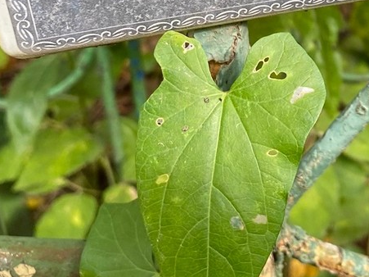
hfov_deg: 22.7
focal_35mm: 83
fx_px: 885
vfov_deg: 17.1
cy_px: -40
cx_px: 359
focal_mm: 4.25
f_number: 1.8
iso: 40
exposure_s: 1/122
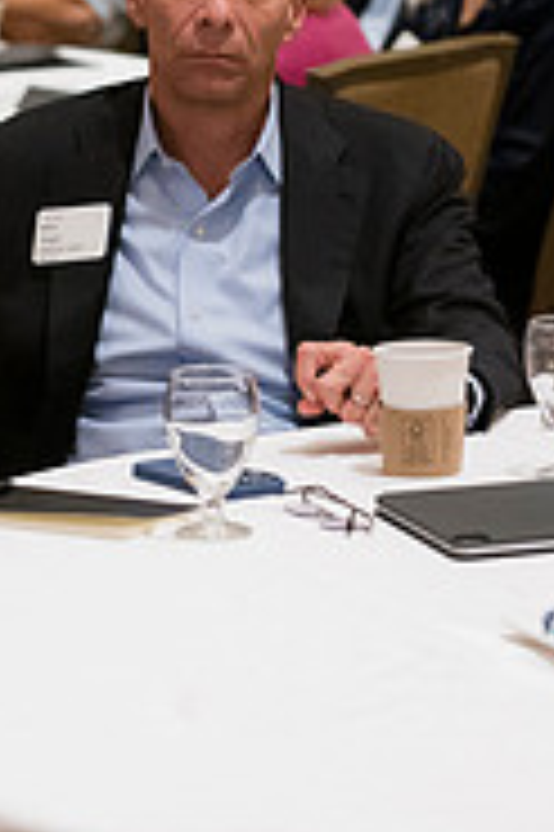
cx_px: 203
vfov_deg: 9.2
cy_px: 166
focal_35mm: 224
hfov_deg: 6.1
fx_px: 5180
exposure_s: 1/160
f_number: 2.8
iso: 3200
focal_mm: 92
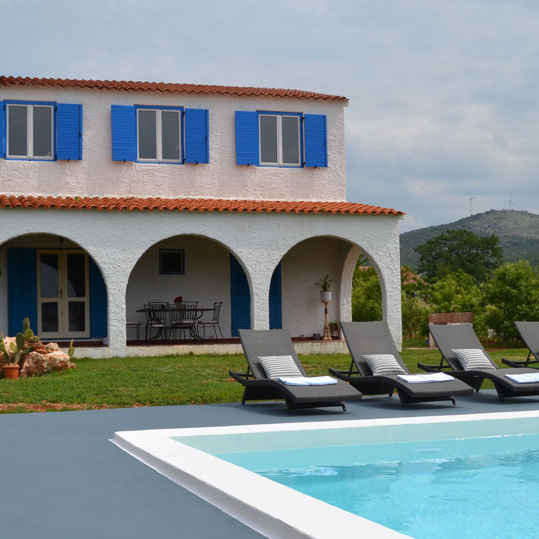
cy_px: 286
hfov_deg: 30.6
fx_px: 987
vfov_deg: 30.6
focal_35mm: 56
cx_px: 268
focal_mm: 22
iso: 100
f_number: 9
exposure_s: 1/320
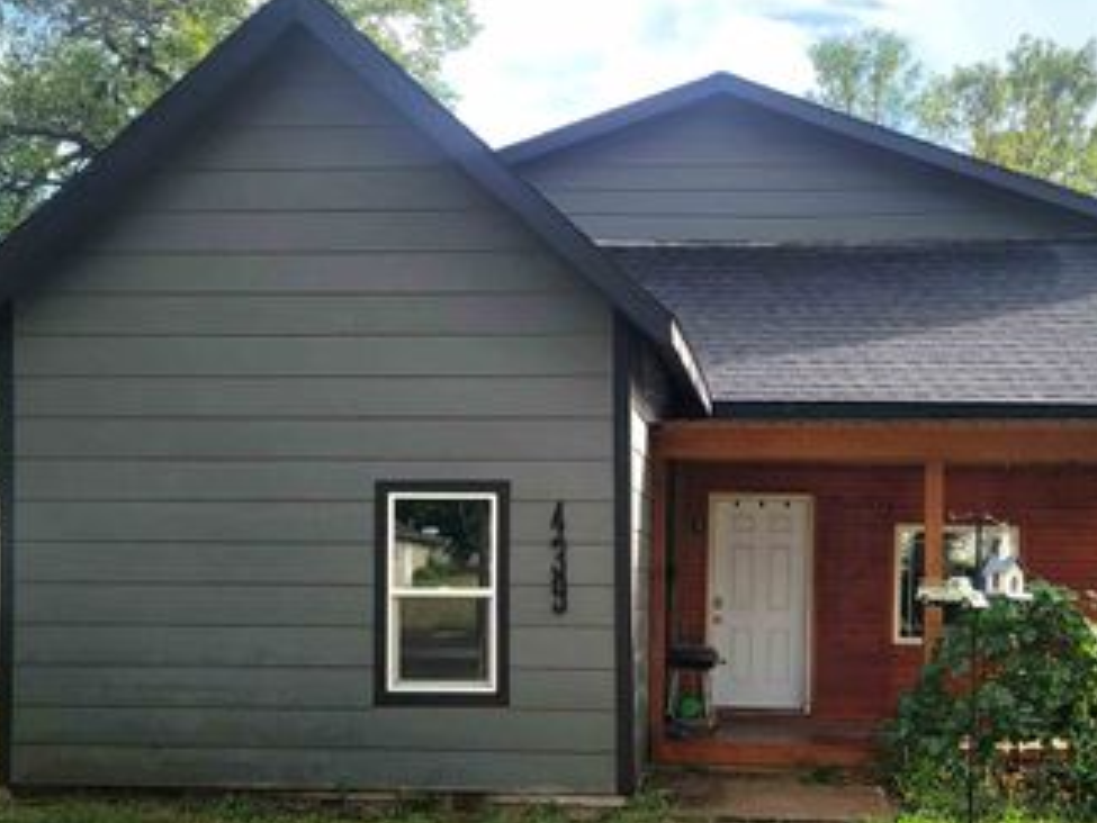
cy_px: 595
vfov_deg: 35.4
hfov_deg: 46.2
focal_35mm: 40
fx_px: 1268
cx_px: 716
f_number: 1.8
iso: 40
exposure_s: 1/1000
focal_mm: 5.4
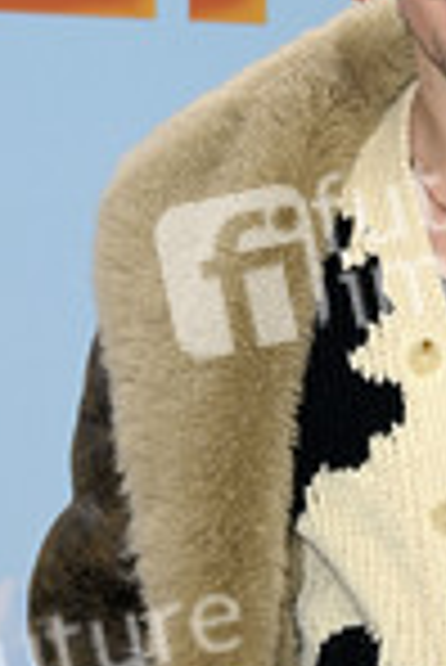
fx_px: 4598
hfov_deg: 5.5
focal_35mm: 248
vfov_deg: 8.3
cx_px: 518
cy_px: 477
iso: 640
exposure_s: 1/250
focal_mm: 92
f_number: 5.6
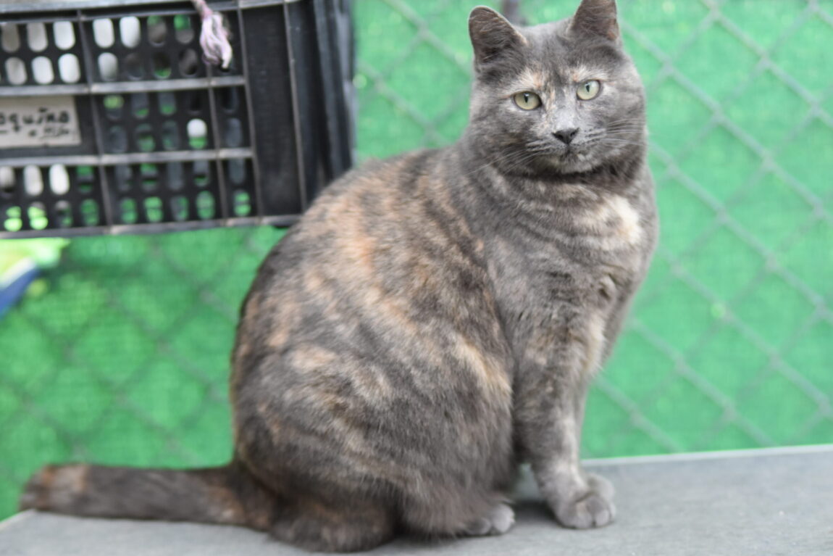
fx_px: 2950
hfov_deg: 16.1
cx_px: 416
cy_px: 278
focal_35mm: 128
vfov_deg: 10.8
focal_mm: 85
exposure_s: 1/500
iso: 900
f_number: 2
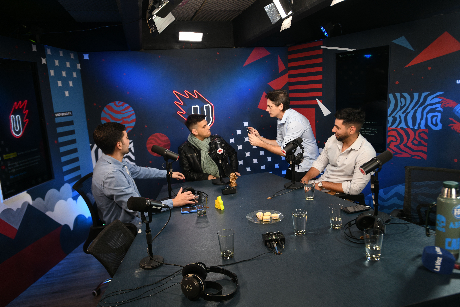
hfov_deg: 71.5
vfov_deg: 51.3
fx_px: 319
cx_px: 230
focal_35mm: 25
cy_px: 154
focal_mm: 25
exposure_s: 1/100
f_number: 2.8
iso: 320
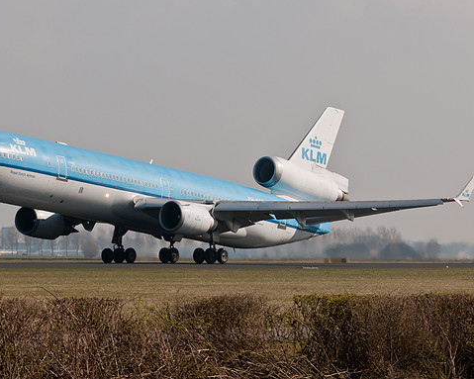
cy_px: 190
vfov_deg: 8.9
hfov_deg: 11.1
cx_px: 199
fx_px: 2440
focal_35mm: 174
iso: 200
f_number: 8
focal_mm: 102
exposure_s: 1/800
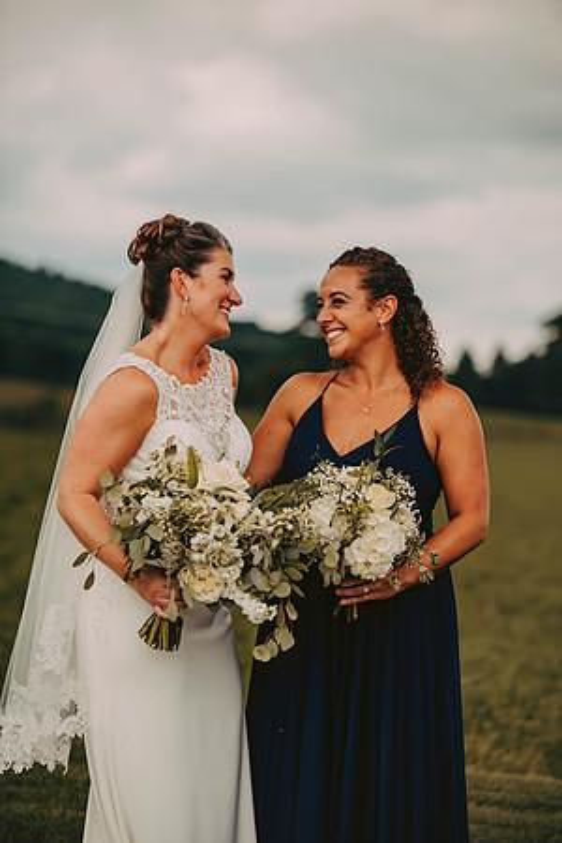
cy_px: 422
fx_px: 2857
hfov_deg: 11.2
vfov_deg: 16.8
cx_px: 281
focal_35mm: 122
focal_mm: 122
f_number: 2.8
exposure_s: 1/1000
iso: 200
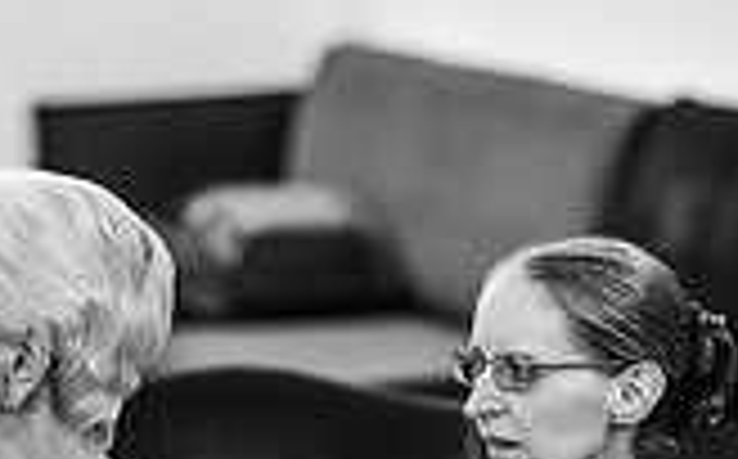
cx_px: 504
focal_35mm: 307
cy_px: 603
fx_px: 6166
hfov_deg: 6.8
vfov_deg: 4.2
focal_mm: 85
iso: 2000
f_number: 1.8
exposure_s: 1/200
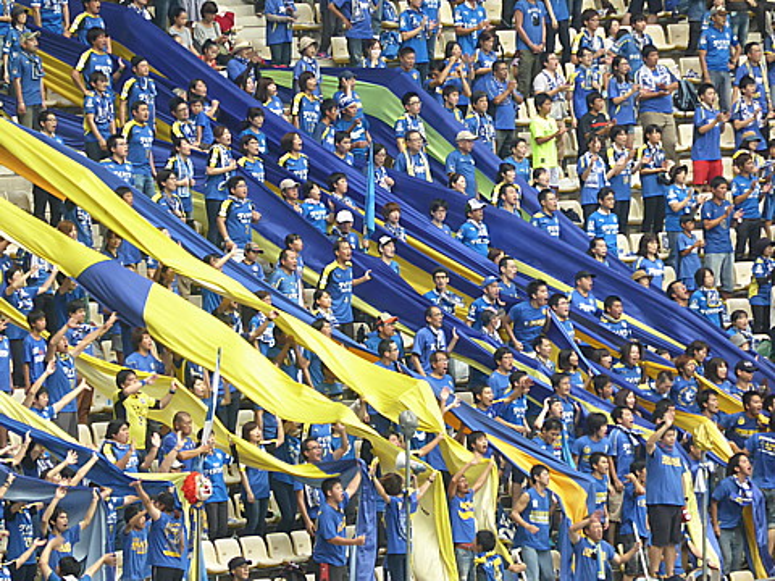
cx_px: 388
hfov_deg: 4.8
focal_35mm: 409
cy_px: 290
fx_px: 9157
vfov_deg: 3.6
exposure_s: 1/125
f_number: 6
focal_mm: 73.1
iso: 200
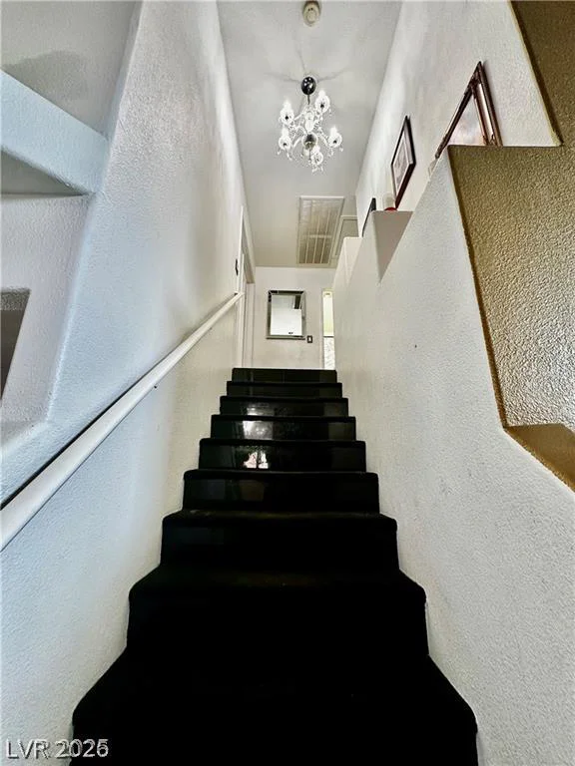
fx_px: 310
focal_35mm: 14
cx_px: 288
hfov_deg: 85.7
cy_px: 383
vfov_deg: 102.1
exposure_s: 1/60
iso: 160
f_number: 2.2
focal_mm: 2.22
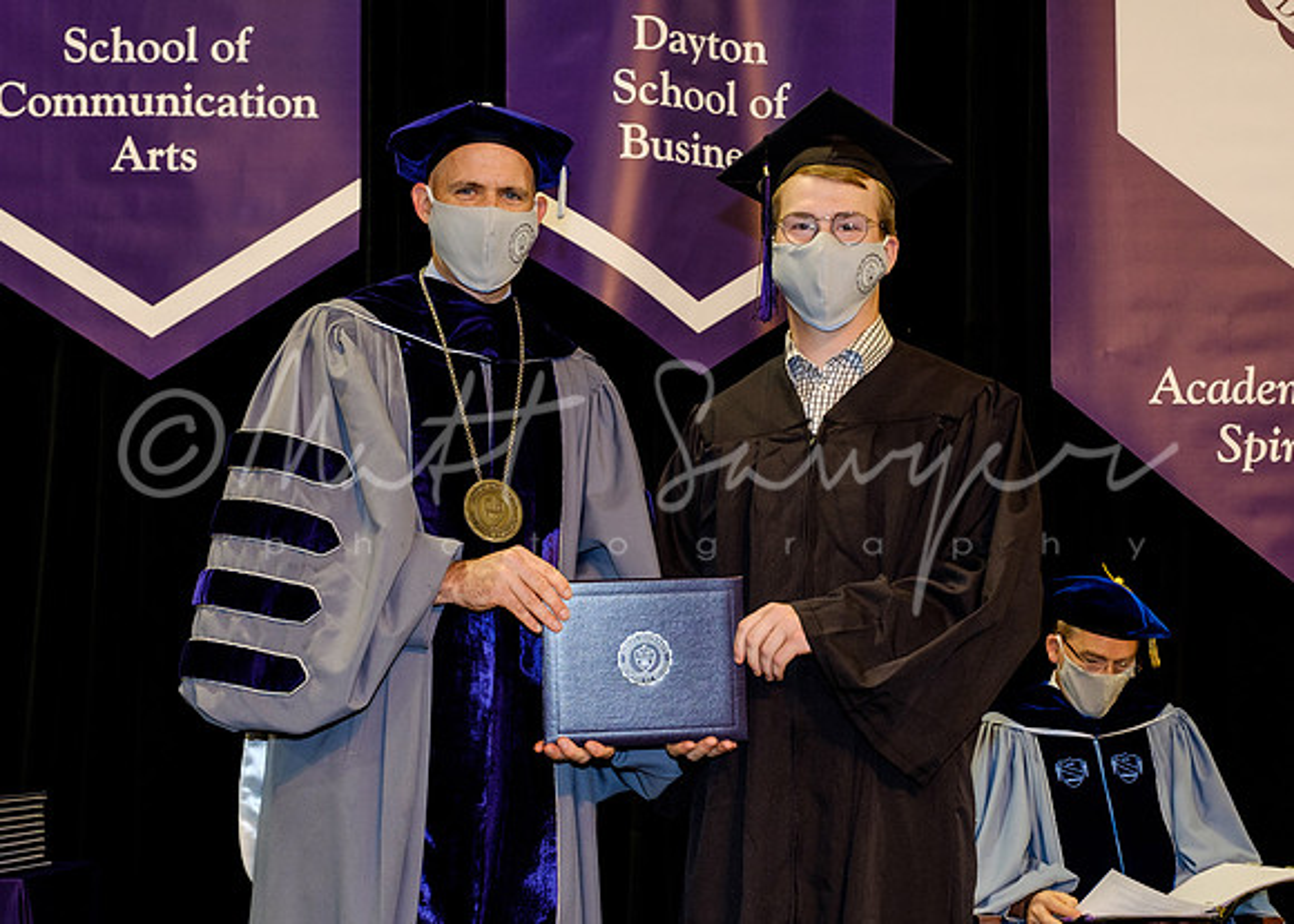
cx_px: 697
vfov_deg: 23.1
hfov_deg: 32.0
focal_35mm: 61
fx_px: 2256
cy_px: 540
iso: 800
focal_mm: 30.2
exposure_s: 1/80
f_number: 4.5
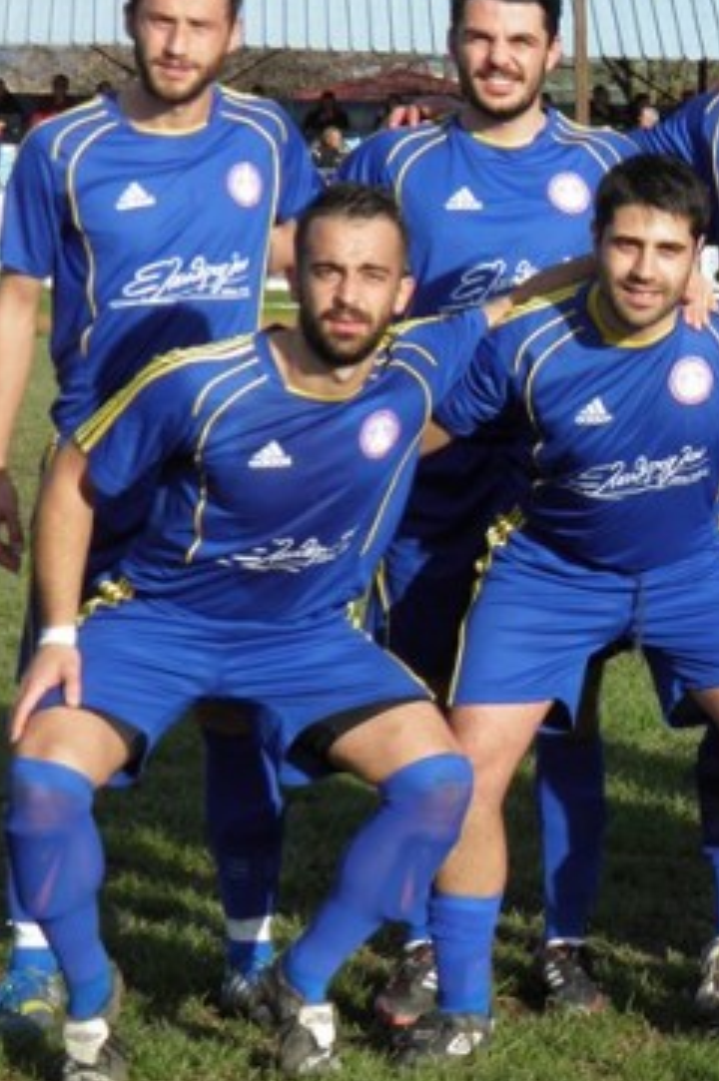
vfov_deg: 14.8
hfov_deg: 9.6
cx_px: 983
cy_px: 412
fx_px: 4172
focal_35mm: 139
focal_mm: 13.2
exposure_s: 1/320
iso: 50
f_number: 5.5
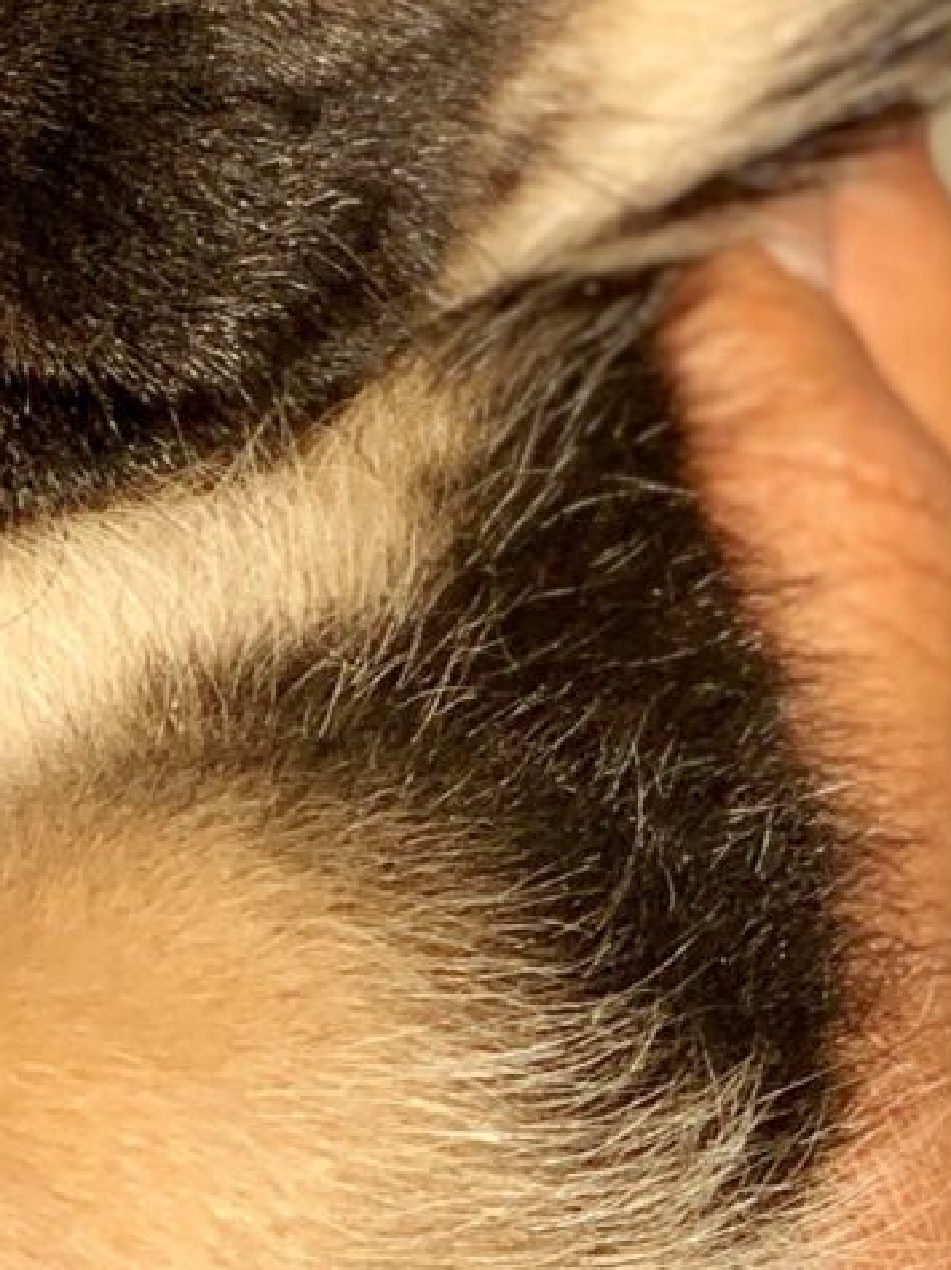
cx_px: -129
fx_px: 10302
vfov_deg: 7.0
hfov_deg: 5.3
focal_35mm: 281
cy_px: 121
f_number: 2.4
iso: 16
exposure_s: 1/516
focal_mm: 6
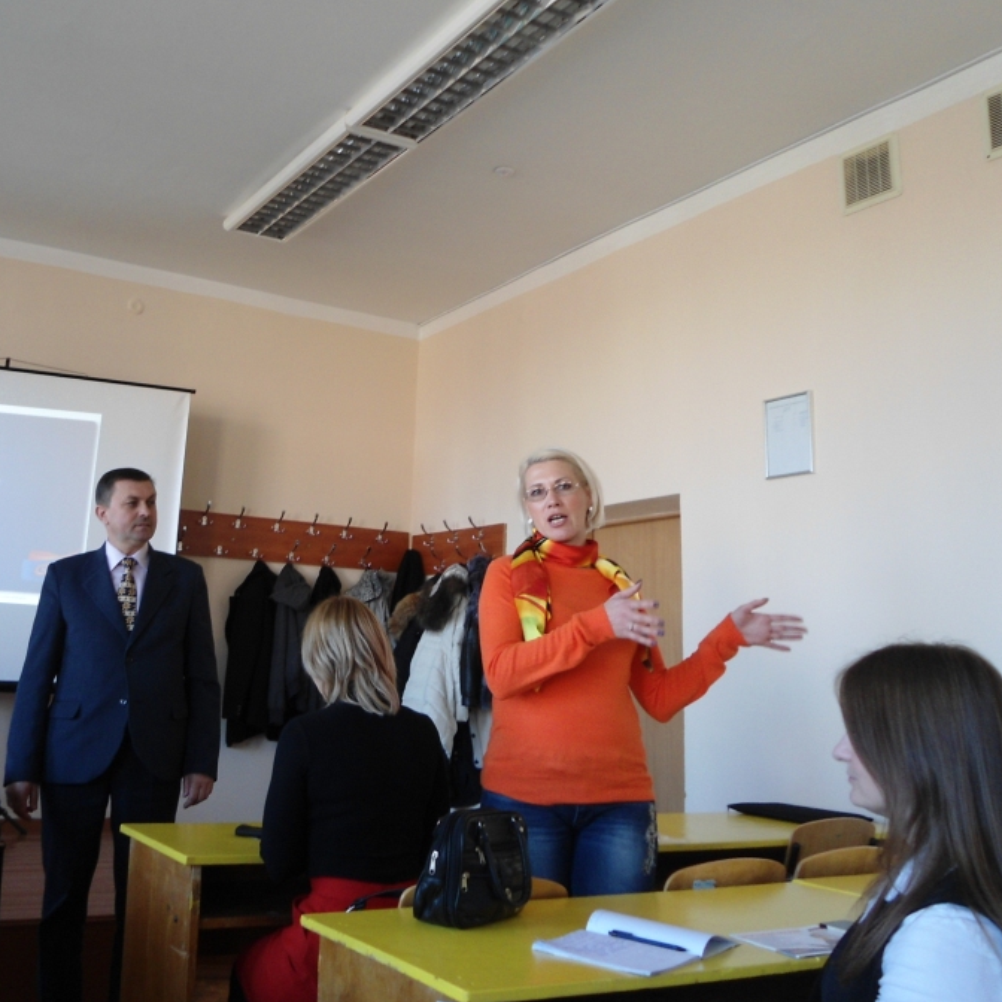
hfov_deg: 46.6
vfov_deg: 47.2
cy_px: 474
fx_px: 1146
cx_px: 344
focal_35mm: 35
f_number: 2.8
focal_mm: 4.7
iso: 100
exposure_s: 1/30
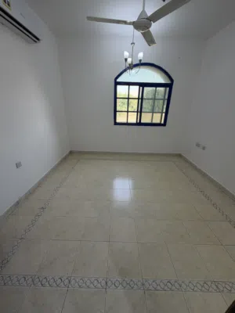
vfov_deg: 102.1
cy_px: 156
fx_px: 127
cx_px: 118
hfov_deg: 85.7
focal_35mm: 14
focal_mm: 2.22
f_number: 2.2
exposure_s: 1/100
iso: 100
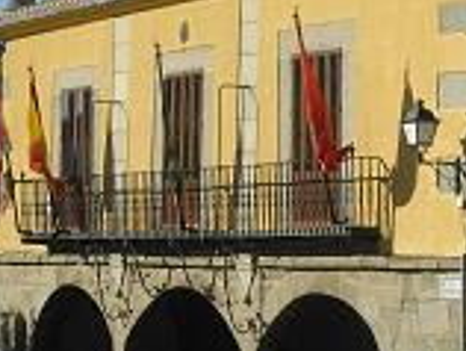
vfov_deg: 8.6
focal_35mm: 172
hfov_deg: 11.4
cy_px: 59
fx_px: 2319
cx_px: 115
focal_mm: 14.5
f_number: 4.5
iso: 100
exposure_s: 1/1000
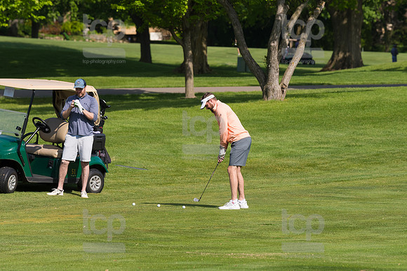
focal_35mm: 300
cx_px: 204
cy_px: 136
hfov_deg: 6.9
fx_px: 3390
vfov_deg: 4.6
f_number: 5.6
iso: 320
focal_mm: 200
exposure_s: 1/1600
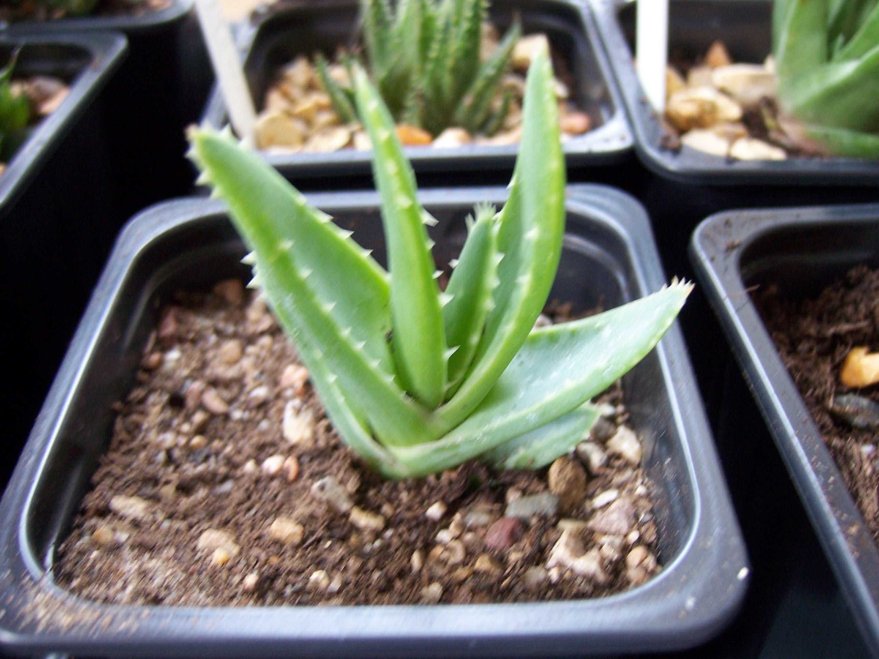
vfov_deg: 39.7
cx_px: 440
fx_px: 914
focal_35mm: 36
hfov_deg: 51.4
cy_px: 330
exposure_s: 1/20
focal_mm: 6.2
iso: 160
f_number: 2.8
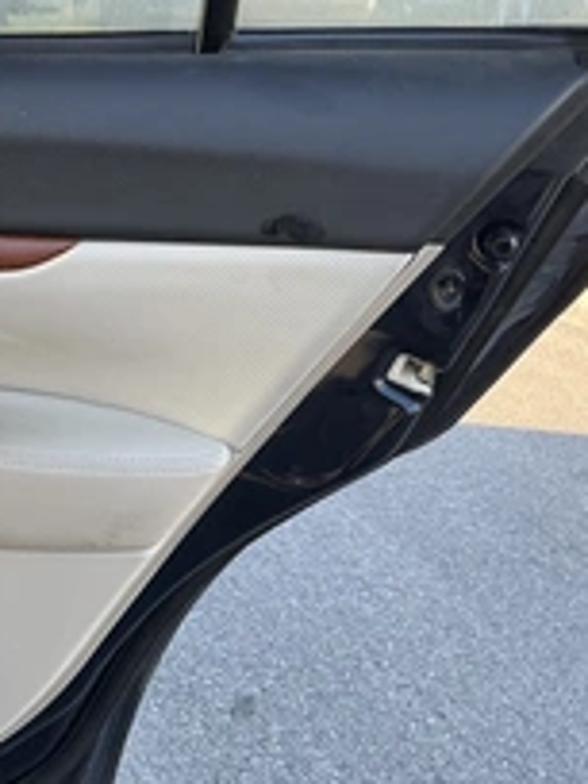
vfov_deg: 34.9
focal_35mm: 55
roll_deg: -1.0
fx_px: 1246
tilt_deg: -18.4
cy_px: 411
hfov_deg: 24.6
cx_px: -73
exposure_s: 1/122
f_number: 1.8
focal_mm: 3
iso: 40
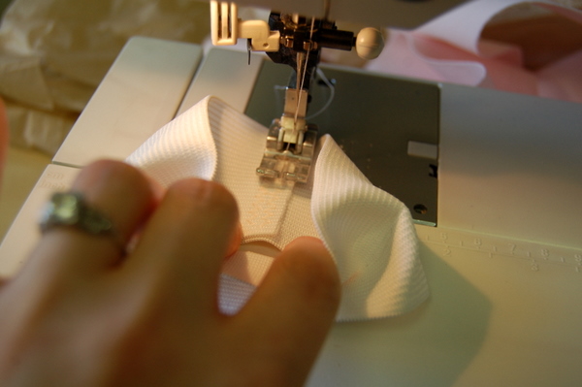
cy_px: 194
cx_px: 291
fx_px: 751
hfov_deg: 42.4
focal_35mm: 46
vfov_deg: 28.9
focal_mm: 31
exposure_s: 1/100
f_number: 5
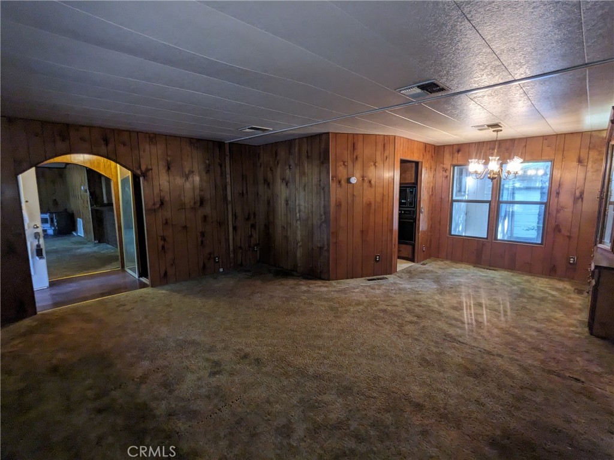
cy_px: 230
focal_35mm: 16
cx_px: 307
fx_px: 284
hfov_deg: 94.5
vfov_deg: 78.1
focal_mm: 2.22
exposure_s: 1/60
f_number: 2.2
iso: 389
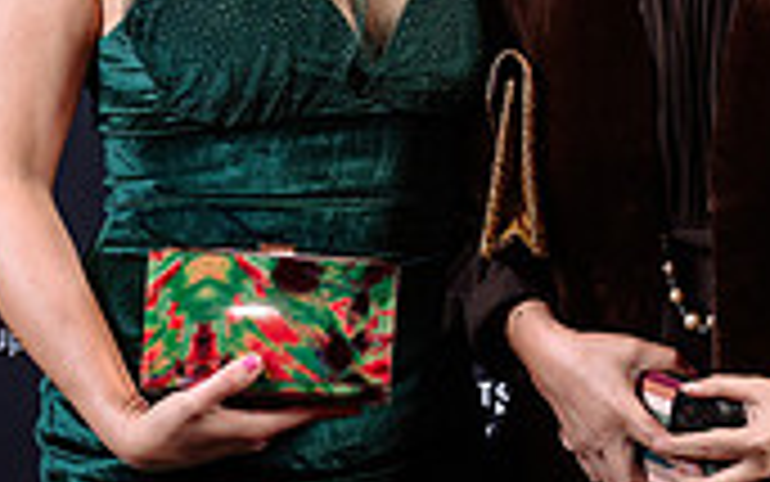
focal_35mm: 132
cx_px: 675
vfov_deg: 9.9
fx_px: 2771
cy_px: 94
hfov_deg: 15.7
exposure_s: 1/125
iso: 500
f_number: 5
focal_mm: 33.5
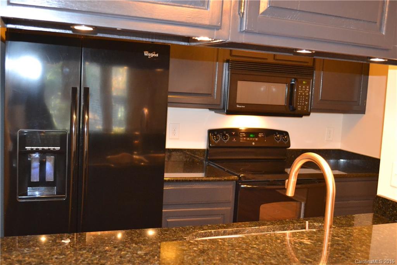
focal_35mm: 39
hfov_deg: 49.6
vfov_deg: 34.2
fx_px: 430
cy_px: 132
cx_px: 198
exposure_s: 1/30
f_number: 4.2
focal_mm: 26
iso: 3200
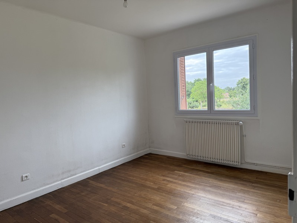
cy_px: 112
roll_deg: +3.1
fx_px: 206
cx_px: 148
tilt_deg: -3.9
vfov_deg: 56.8
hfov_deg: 71.6
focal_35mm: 24
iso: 100
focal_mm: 6.76
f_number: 1.78
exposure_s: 1/236
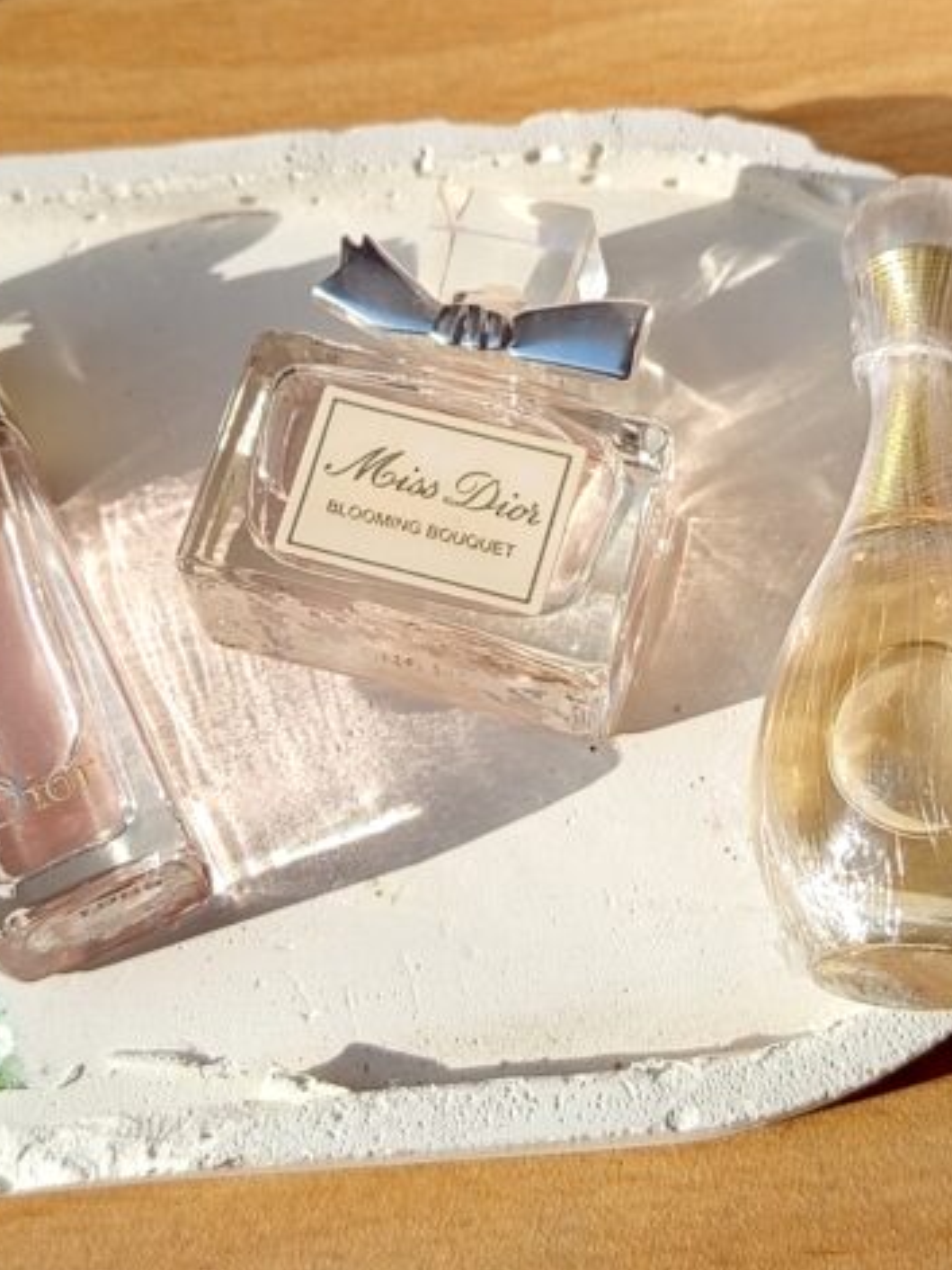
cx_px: 467
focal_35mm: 73
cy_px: 539
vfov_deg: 26.7
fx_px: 2678
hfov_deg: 20.2
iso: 50
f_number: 1.7
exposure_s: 1/799
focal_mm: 5.24
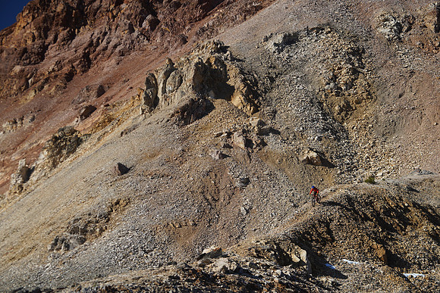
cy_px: 146
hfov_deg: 18.8
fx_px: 1332
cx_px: 220
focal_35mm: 109
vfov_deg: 12.6
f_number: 5.6
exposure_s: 1/1000
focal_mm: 109
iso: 400
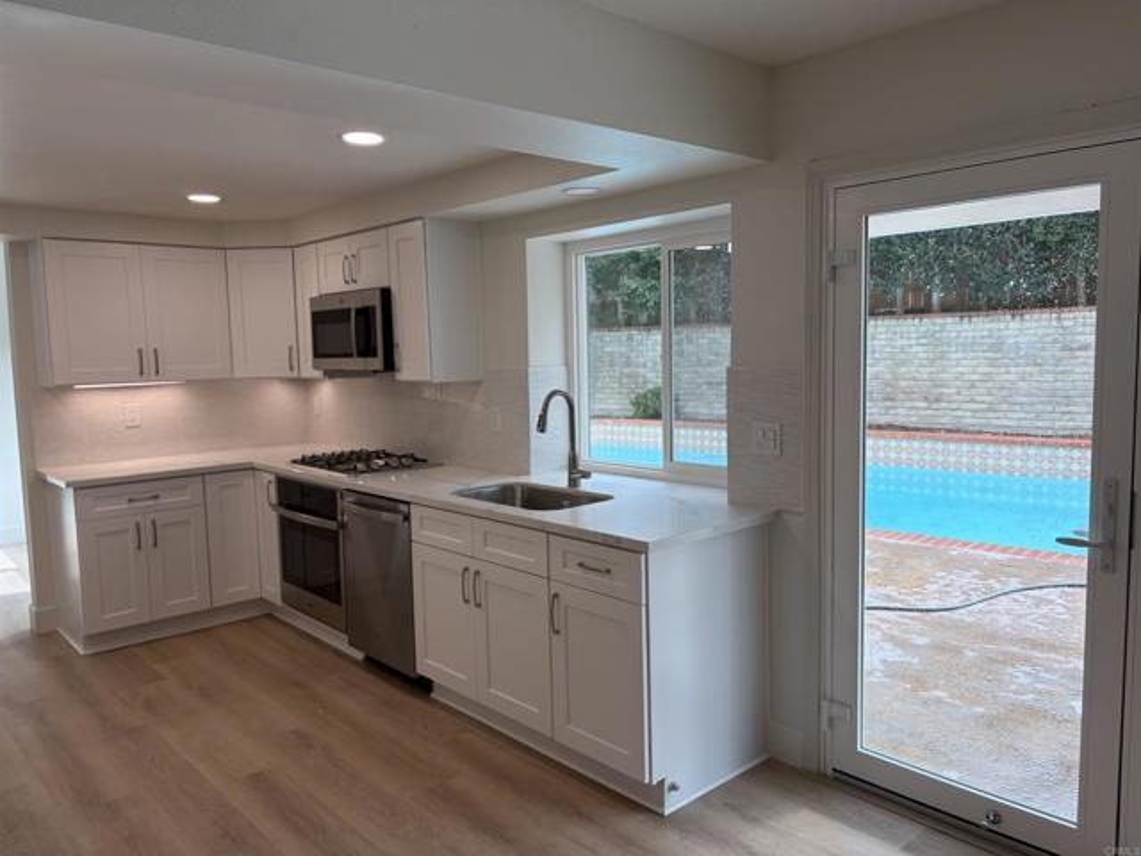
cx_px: 570
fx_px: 857
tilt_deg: -4.8
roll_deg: +2.0
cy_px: 428
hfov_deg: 67.3
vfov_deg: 53.1
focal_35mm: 26
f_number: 1.6
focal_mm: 5.96
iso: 50
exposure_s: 1/265
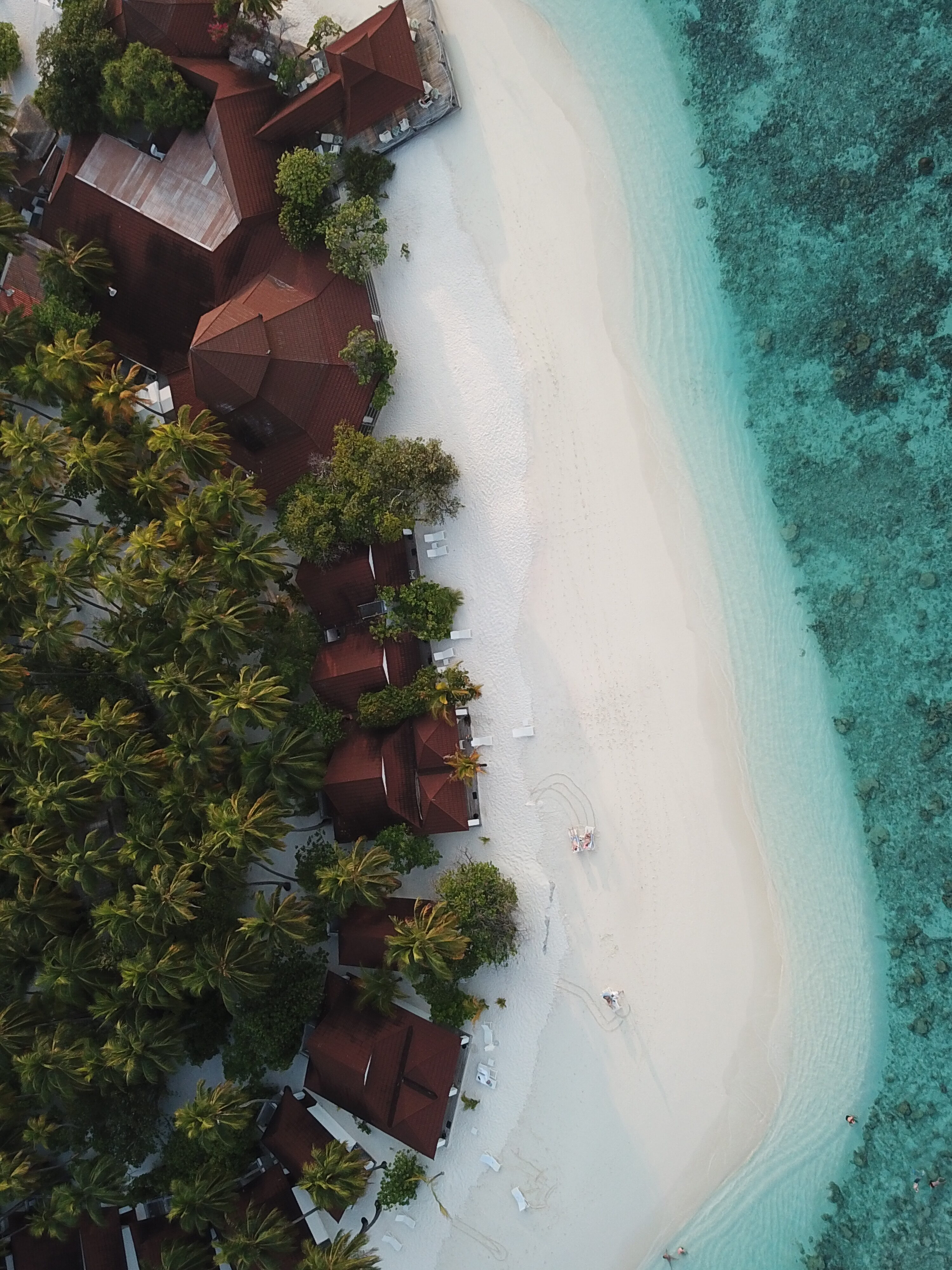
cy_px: 635
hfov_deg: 53.1
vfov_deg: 67.3
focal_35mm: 26
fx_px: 953
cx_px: 476
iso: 100
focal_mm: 4.73
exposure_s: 1/381
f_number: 2.2
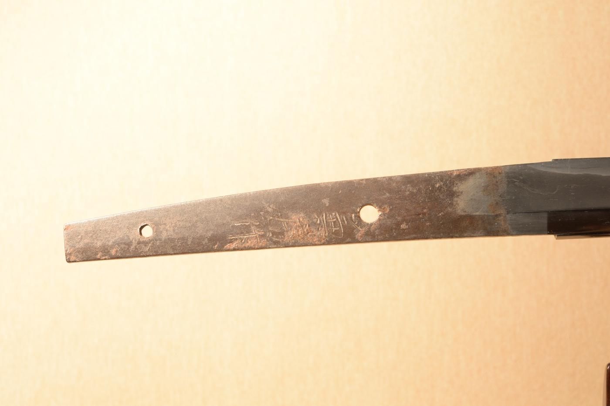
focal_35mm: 87
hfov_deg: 23.4
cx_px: 305
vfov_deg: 15.7
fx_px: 1473
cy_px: 203
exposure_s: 1/1.6
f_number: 11
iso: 400
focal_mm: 58
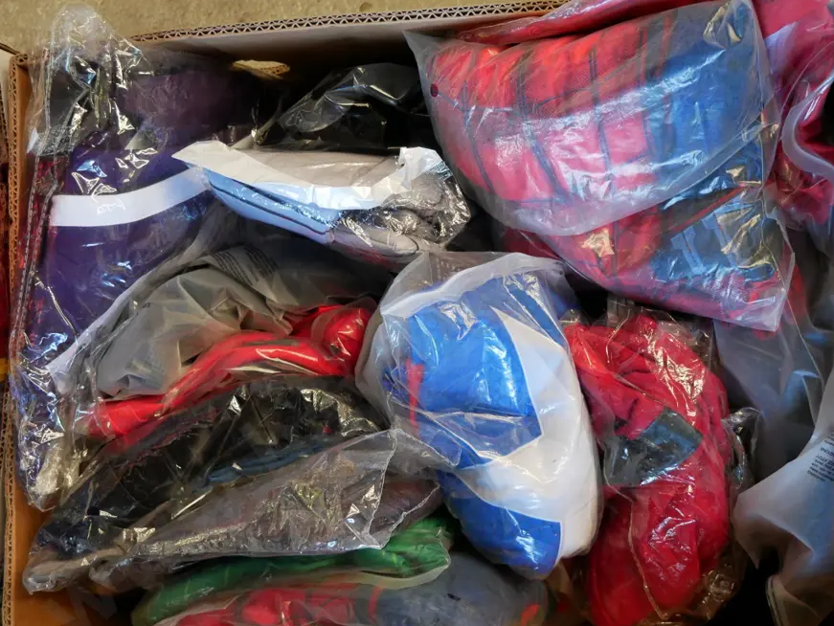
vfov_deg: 30.9
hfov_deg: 40.4
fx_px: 1133
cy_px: 333
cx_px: 444
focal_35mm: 47
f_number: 4.1
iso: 1600
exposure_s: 1/60
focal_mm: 20
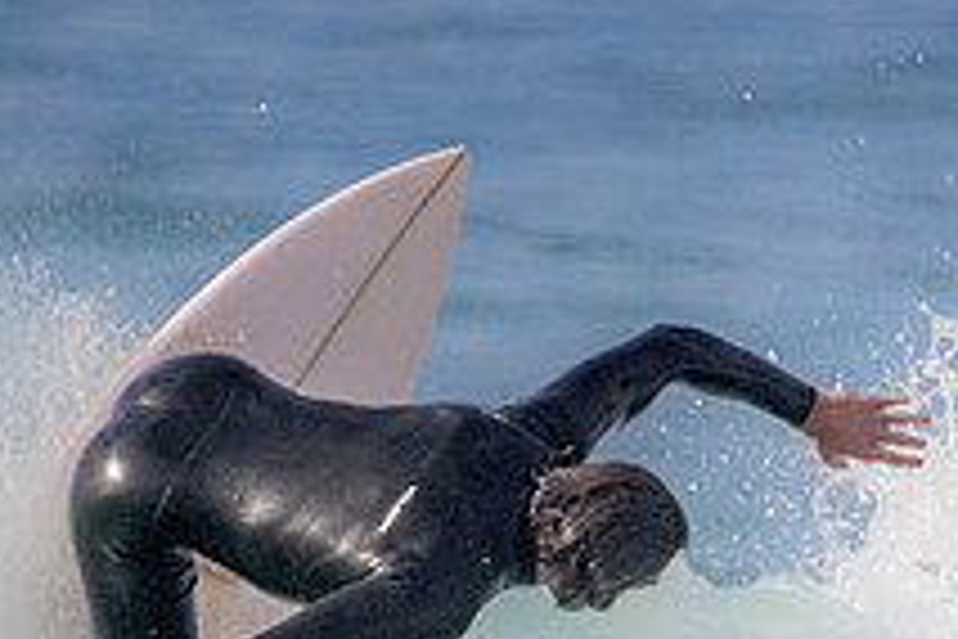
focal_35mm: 2942
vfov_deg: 0.5
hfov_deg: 0.7
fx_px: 78284
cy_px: 924
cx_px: 1261
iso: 1400
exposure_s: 1/2000
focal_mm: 800
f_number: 11
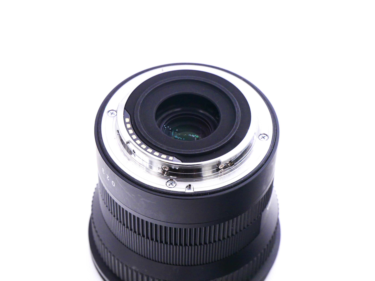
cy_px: 140
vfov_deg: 16.8
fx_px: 953
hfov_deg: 22.3
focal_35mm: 88
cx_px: 188
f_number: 9
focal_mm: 44
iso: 1600
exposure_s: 1/125
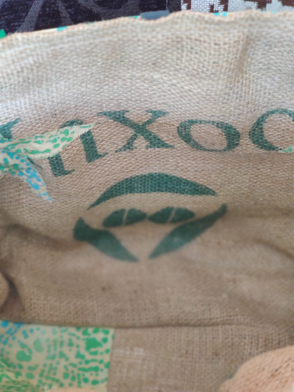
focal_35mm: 74
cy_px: 196
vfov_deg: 26.3
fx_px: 838
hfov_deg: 19.9
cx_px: 147
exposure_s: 1/33
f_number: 2.44
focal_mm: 6.95
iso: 4000
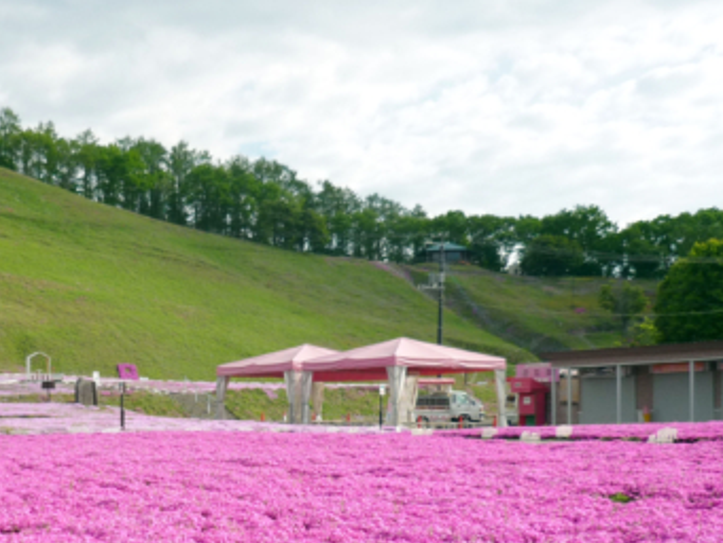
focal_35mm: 58
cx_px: 184
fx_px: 1212
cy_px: 403
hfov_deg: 32.6
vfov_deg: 25.0
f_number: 8
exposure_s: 1/160
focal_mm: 5.5
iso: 100
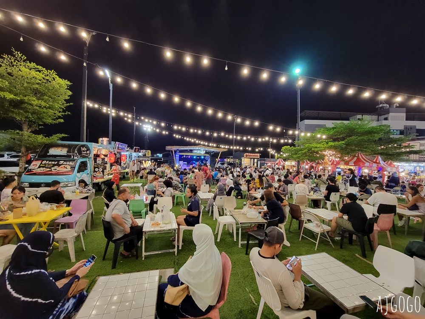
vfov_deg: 89.9
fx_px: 160
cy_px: 160
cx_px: 212
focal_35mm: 13
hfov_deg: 106.2
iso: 500
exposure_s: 1/33
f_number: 2.2
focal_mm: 2.2
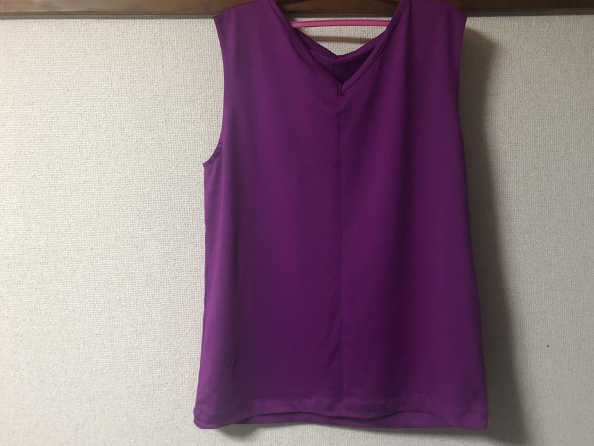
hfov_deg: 58.2
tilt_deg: -8.2
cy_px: 224
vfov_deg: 45.5
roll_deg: +0.7
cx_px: 328
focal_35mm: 31
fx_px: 532
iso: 100
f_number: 1.8
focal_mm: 3.99
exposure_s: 1/9
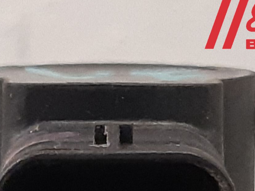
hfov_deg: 30.0
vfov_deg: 21.2
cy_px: 232
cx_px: 79
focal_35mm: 64
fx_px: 471
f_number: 1.7
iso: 320
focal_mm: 3.93
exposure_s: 1/50
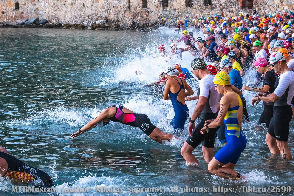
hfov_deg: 19.5
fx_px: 857
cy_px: 98
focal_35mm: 105
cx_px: 147
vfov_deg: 13.0
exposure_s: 1/400
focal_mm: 70
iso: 2000
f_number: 5
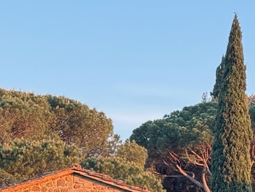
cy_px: 353
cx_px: 68
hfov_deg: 10.4
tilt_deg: -1.6
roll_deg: -0.7
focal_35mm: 190
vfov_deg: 7.6
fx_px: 1400
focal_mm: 6.76
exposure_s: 1/176
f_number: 1.78
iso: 64
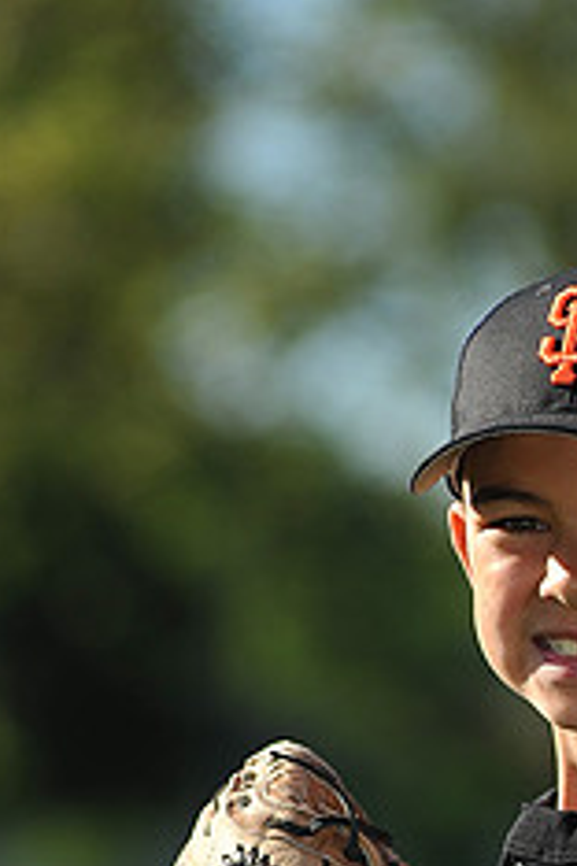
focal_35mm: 446
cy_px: 922
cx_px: 632
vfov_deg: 4.6
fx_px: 10722
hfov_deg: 3.1
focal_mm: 180
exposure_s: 1/1250
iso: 200
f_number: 4.5
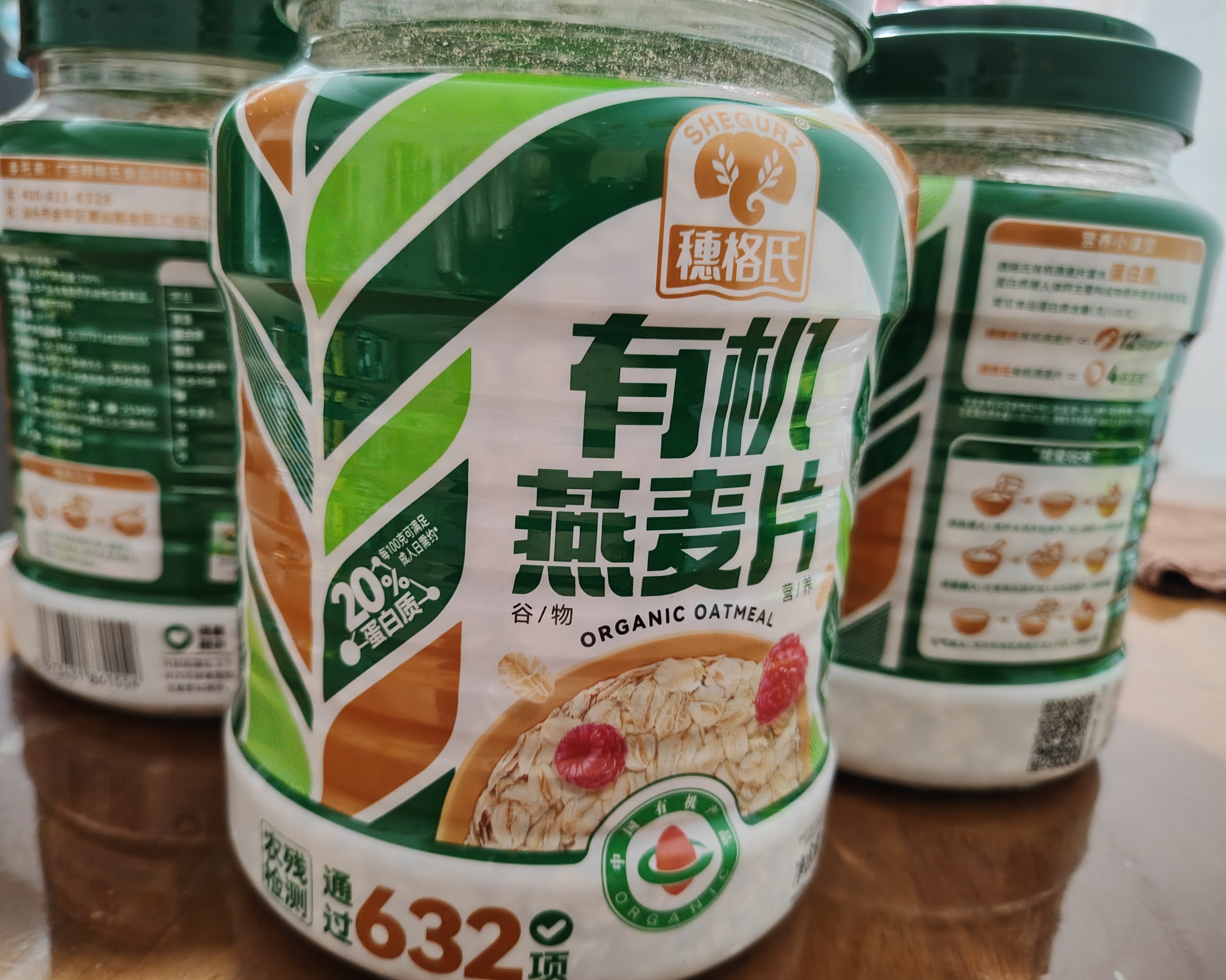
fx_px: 871
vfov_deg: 58.8
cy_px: 490
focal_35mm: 24
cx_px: 578
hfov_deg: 70.2
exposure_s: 1/33
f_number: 1.8
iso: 1600
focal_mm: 5.25
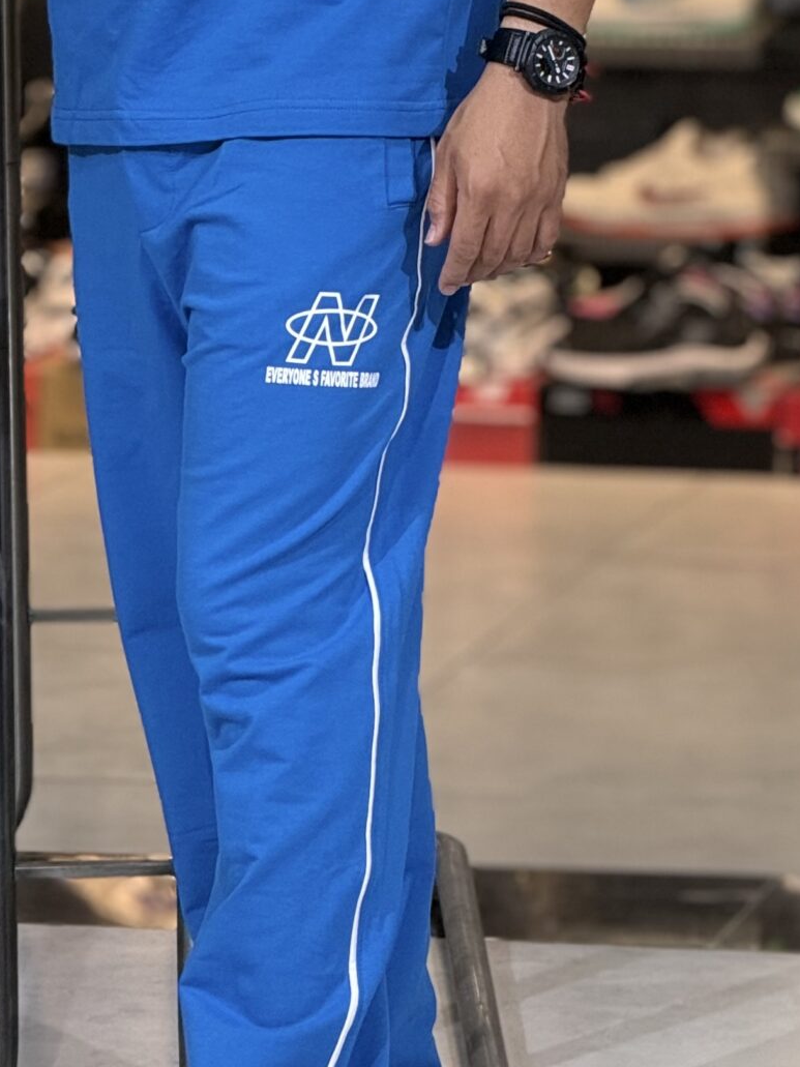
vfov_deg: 6.6
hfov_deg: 5.0
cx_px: 259
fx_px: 9185
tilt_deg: -5.5
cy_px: 57
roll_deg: -0.3
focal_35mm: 298
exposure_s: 1/100
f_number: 2.8
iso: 200
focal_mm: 15.66
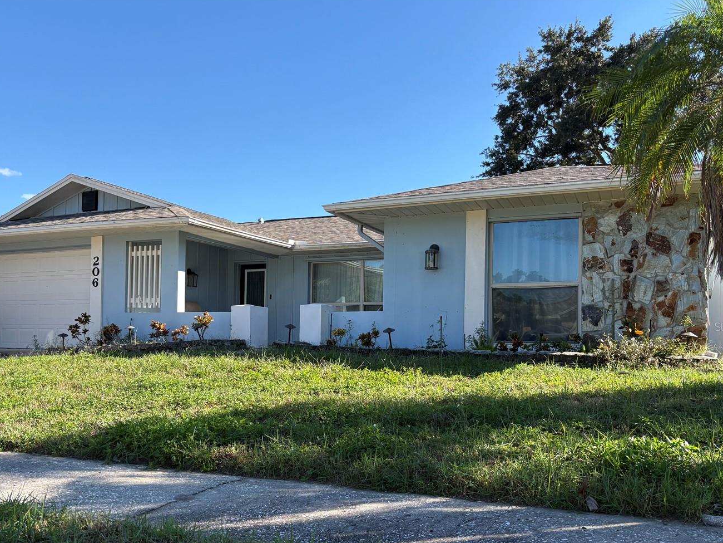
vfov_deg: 43.9
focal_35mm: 32
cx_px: 322
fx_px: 668
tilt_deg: +2.4
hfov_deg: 56.7
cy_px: 326
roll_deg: -0.3
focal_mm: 5.96
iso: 50
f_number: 1.6
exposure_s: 1/1451
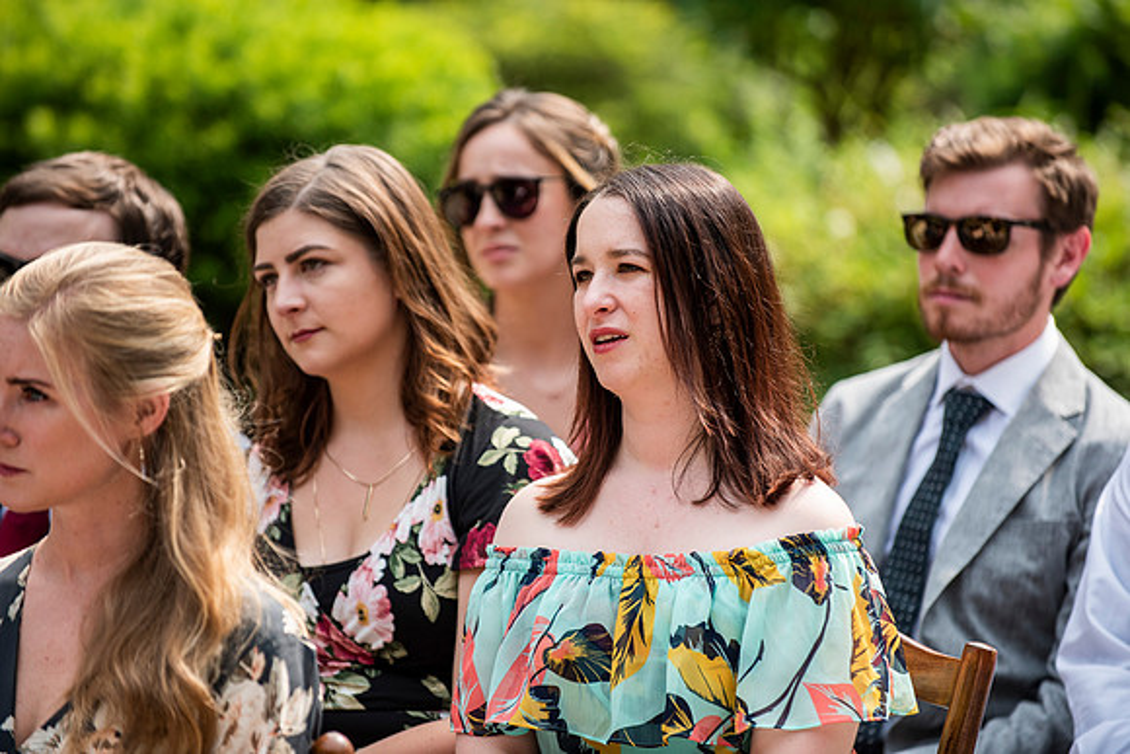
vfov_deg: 6.9
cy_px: 377
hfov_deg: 10.3
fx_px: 6279
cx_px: 565
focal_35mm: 200
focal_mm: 200
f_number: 3.5
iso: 400
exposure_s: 1/2000
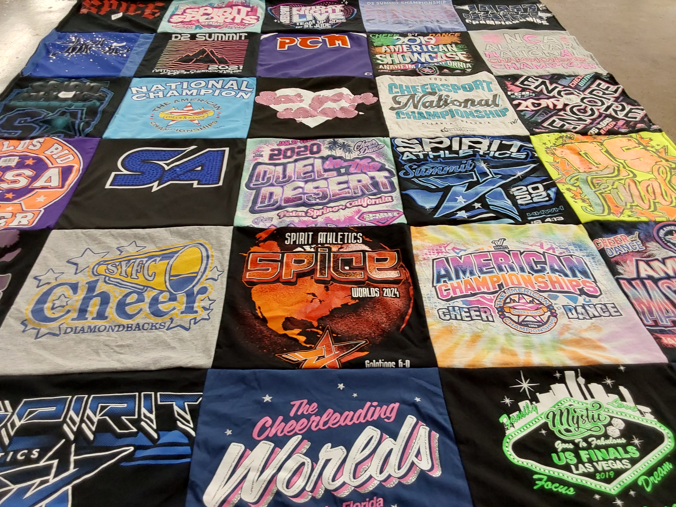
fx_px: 547
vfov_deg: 49.7
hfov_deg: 63.4
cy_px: 254
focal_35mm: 28
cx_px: 338
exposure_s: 1/60
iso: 160
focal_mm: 2.91
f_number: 1.9
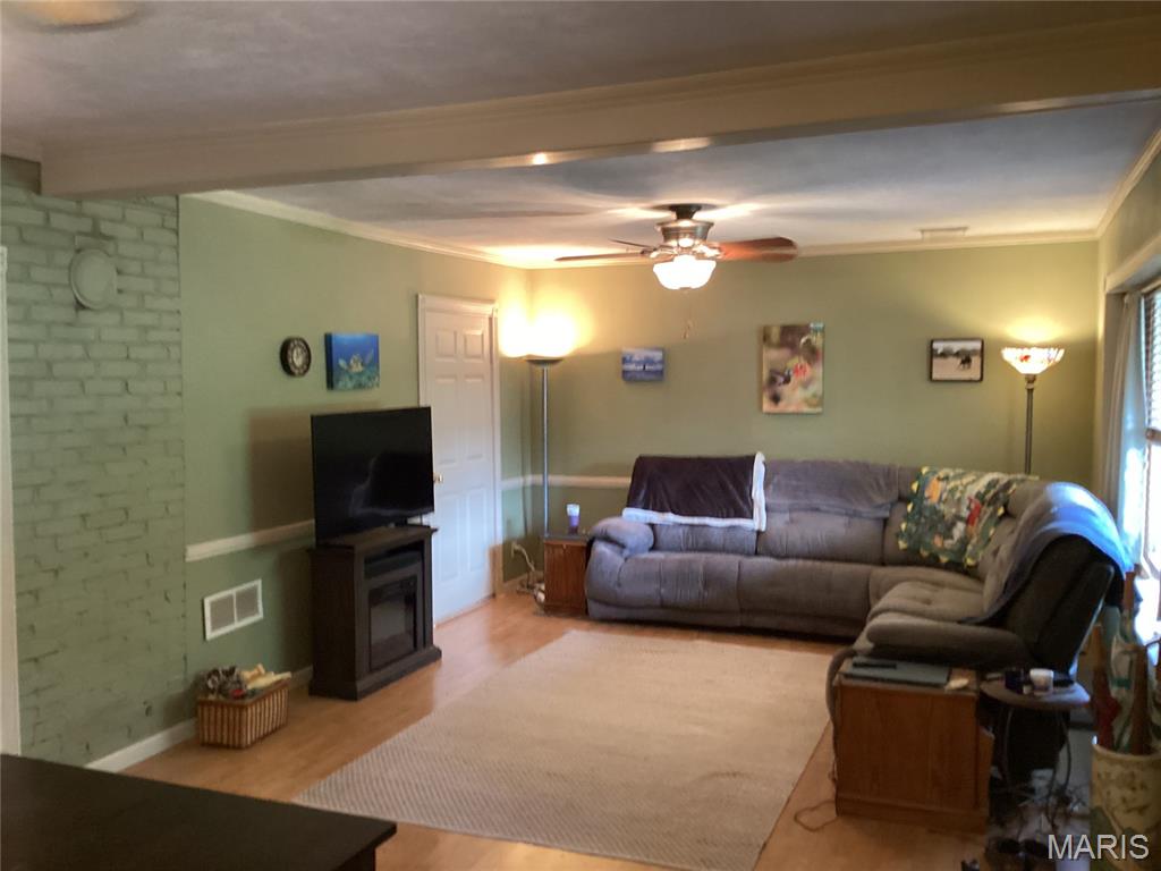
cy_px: 436
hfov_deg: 58.4
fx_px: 1040
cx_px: 580
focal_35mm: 31
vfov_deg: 45.4
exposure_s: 1/33
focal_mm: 3.3
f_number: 2.4
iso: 320
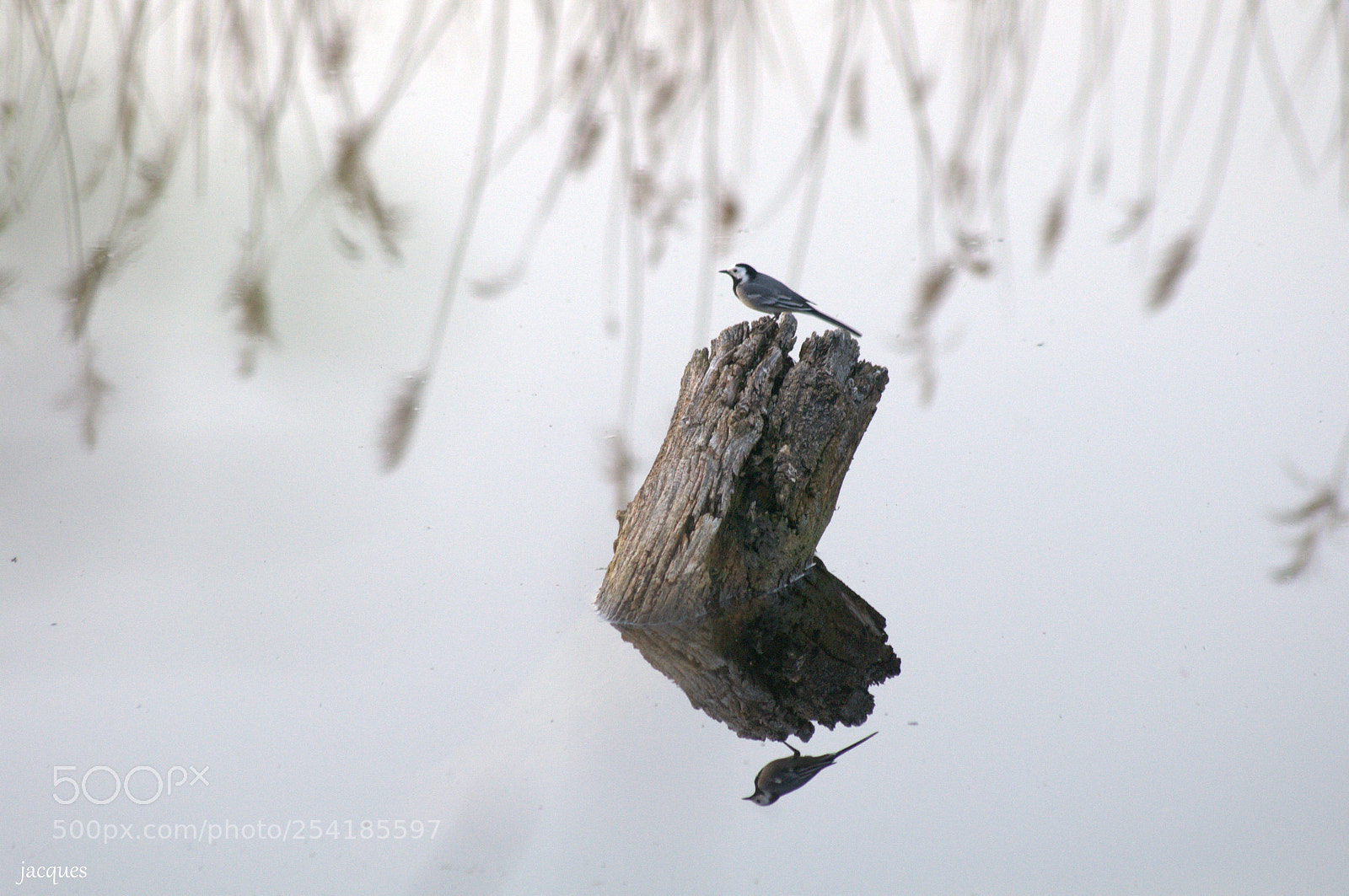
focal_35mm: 360
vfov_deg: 3.8
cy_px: 448
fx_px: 13475
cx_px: 674
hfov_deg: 5.7
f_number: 7.1
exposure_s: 1/160
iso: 250
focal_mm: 240
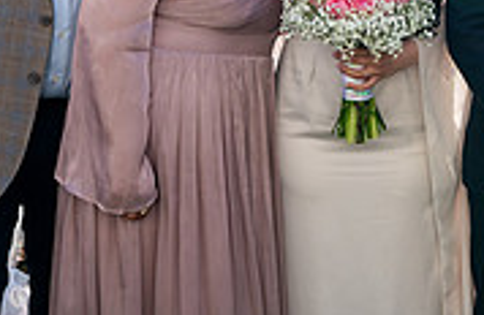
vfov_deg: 12.9
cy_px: 11
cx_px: 446
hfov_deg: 19.6
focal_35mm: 103
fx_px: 1375
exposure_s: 1/640
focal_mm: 28
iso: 200
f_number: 3.5
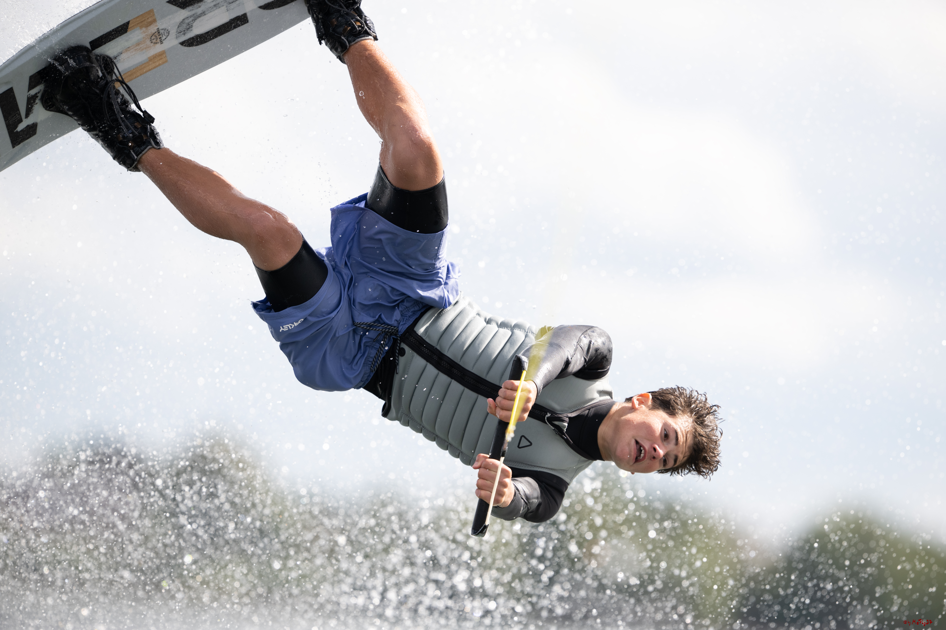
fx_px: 10510
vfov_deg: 3.4
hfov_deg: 5.2
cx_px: 473
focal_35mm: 400
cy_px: 315
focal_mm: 400
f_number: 4
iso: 320
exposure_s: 1/2500
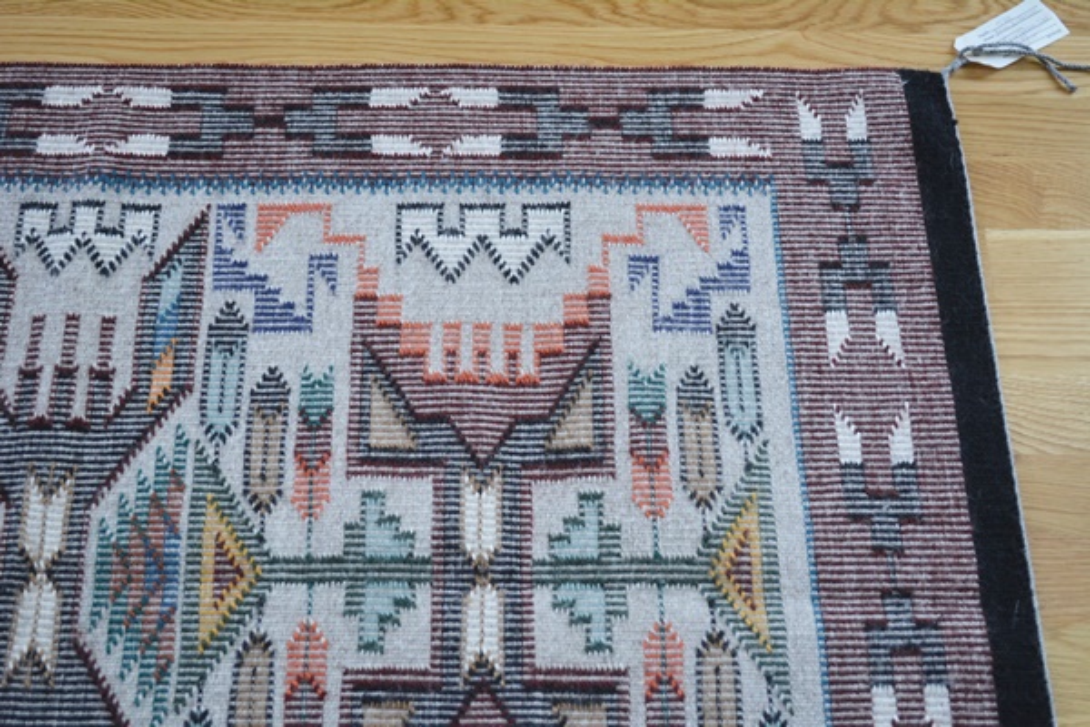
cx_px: 545
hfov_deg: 35.1
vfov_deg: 23.8
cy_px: 364
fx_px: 1726
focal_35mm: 57
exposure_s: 1/50
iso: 800
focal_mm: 38
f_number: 5
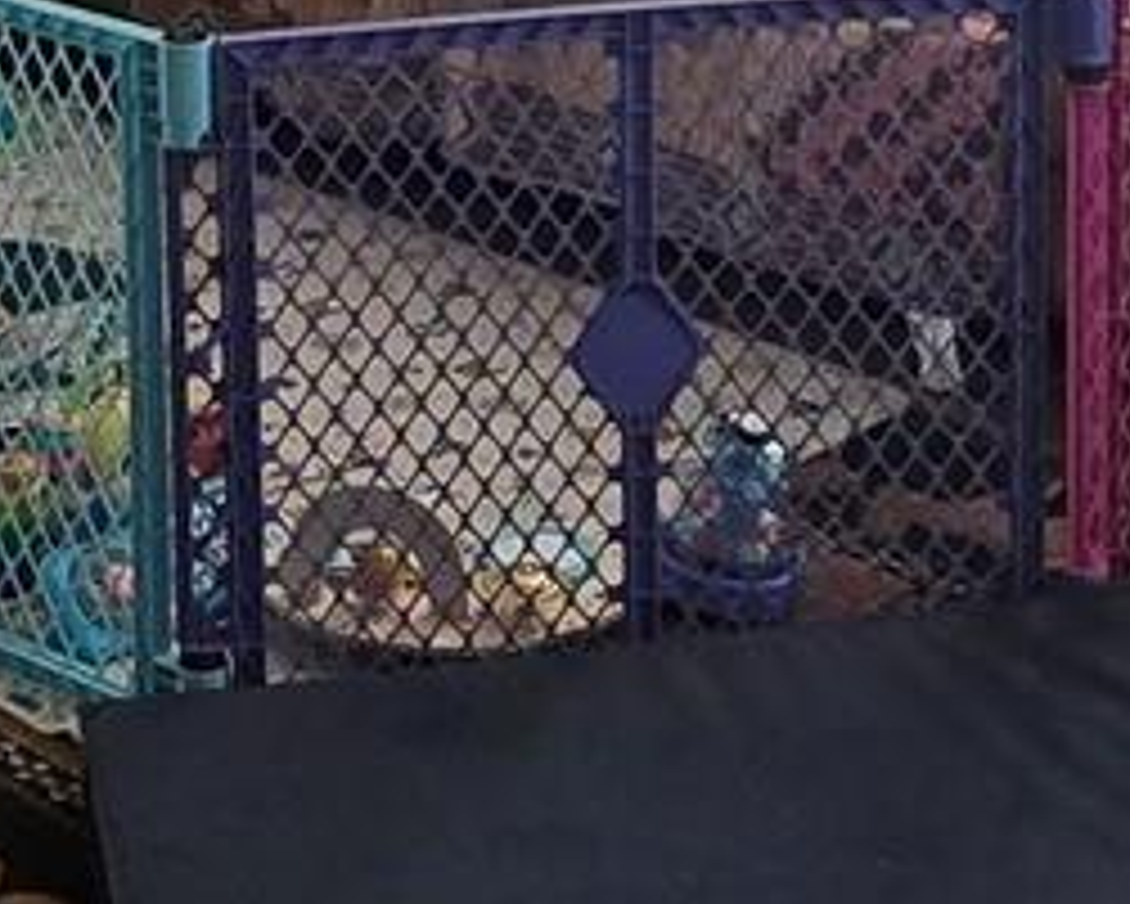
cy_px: -423
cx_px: 302
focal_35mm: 81
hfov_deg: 23.3
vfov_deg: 17.2
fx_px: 2710
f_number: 2.2
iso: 400
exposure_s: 1/60
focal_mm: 2.2
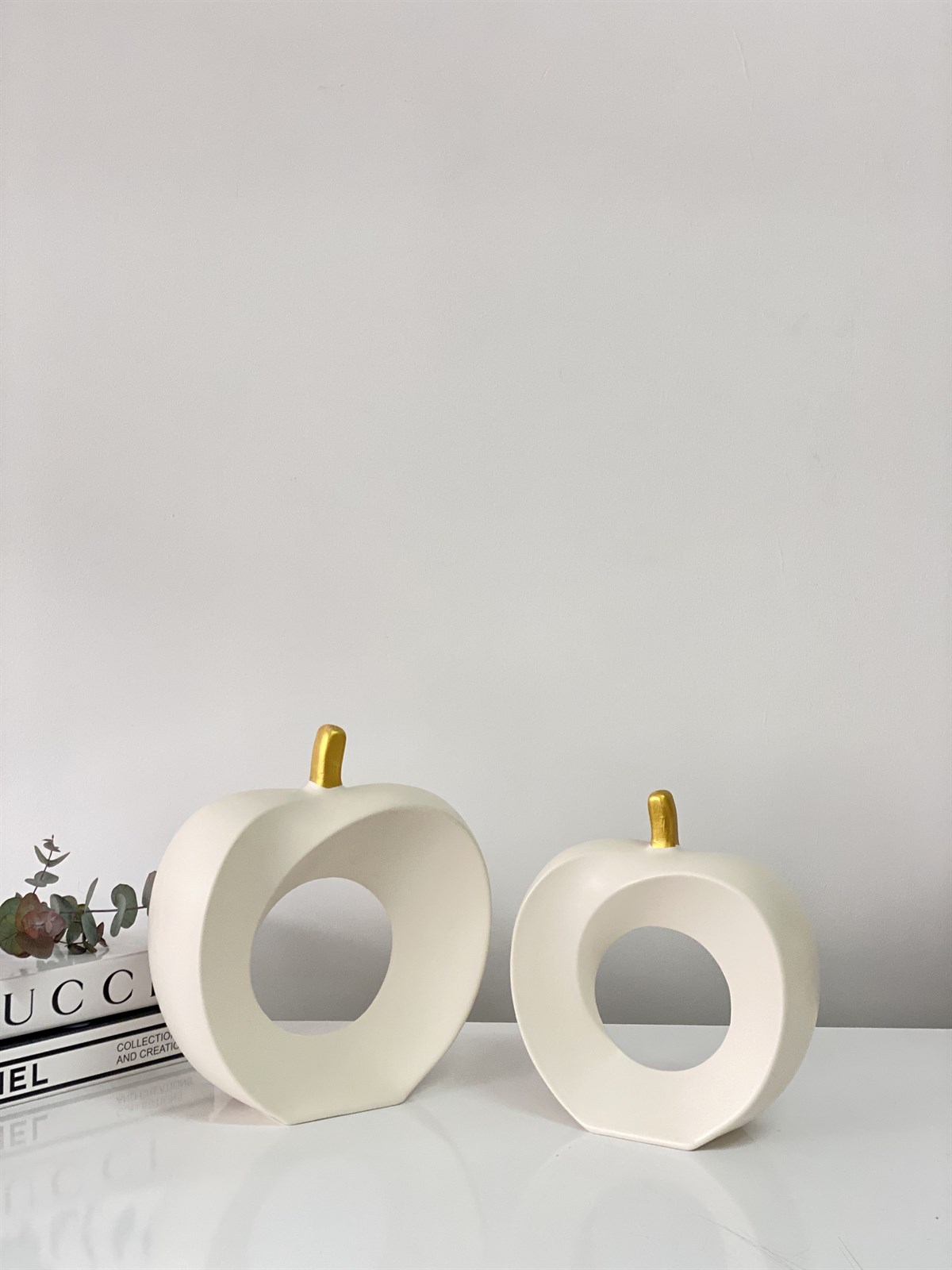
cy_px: 635
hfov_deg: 28.0
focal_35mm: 52
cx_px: 476
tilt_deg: -5.1
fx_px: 1907
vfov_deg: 36.8
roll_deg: -0.8
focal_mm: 6
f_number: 2
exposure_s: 1/122
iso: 125
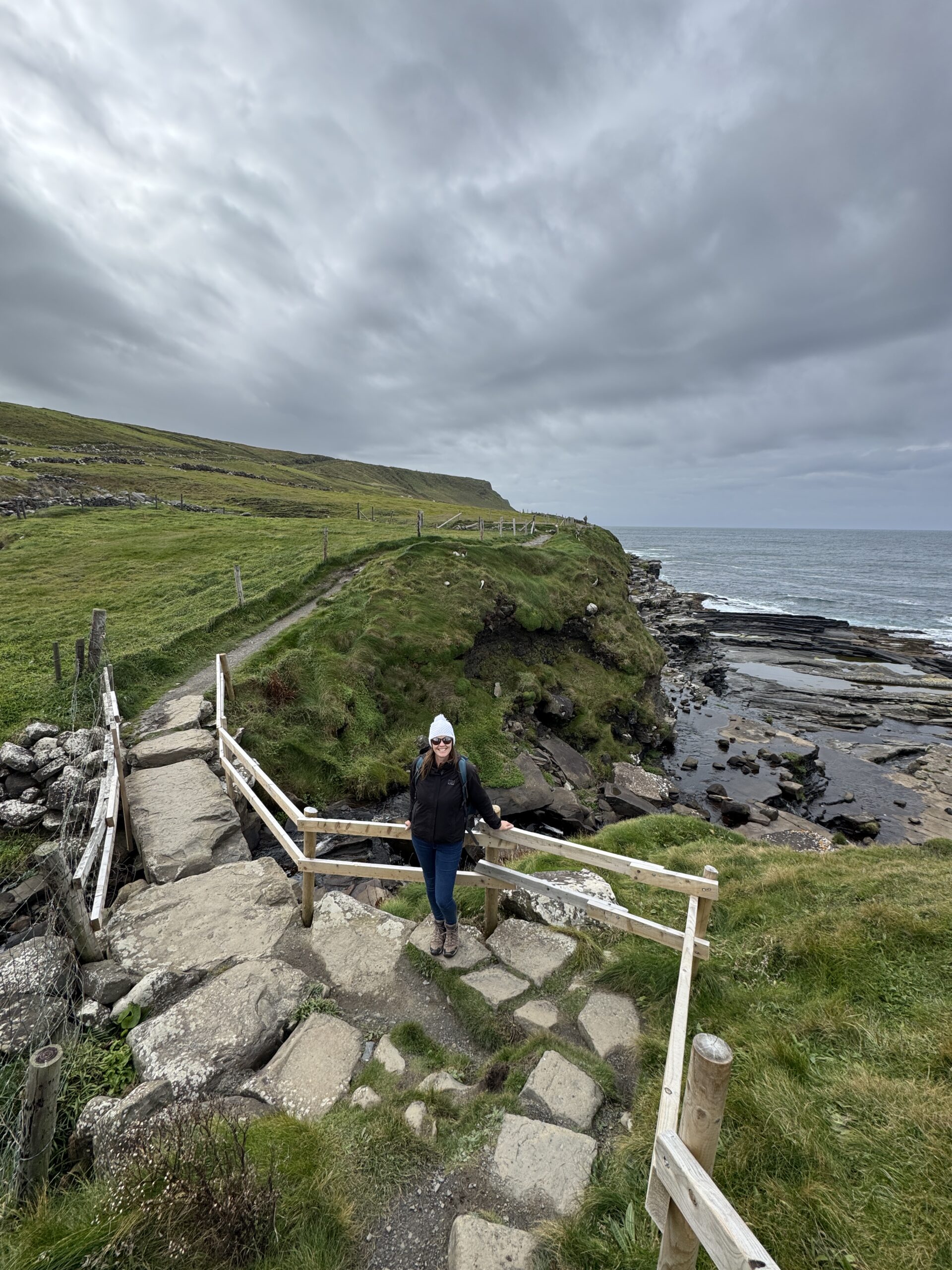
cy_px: 635
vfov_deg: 102.1
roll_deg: +0.1
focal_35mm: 14
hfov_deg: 85.7
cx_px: 476
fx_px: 513
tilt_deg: -13.5
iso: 40
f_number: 2.2
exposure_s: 1/1198
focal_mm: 2.22
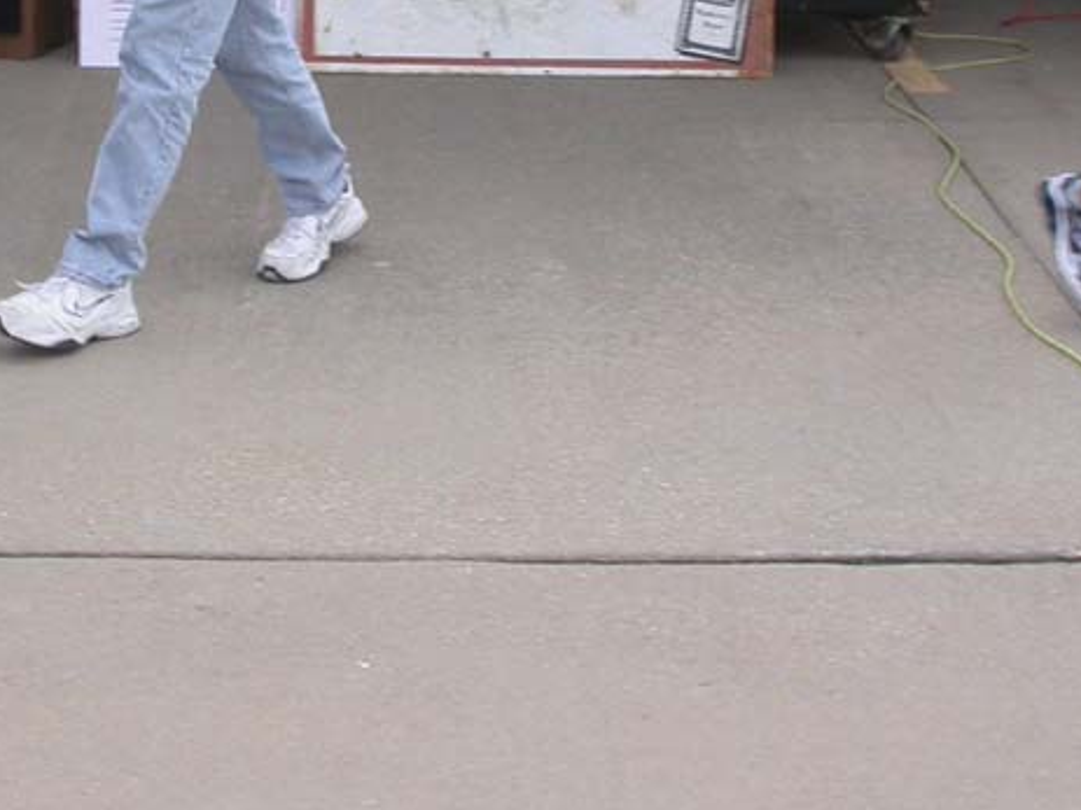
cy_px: -5
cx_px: 362
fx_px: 2623
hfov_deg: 23.2
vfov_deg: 17.2
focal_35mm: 84
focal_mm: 7.85
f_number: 5.3
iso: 100
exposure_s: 1/187
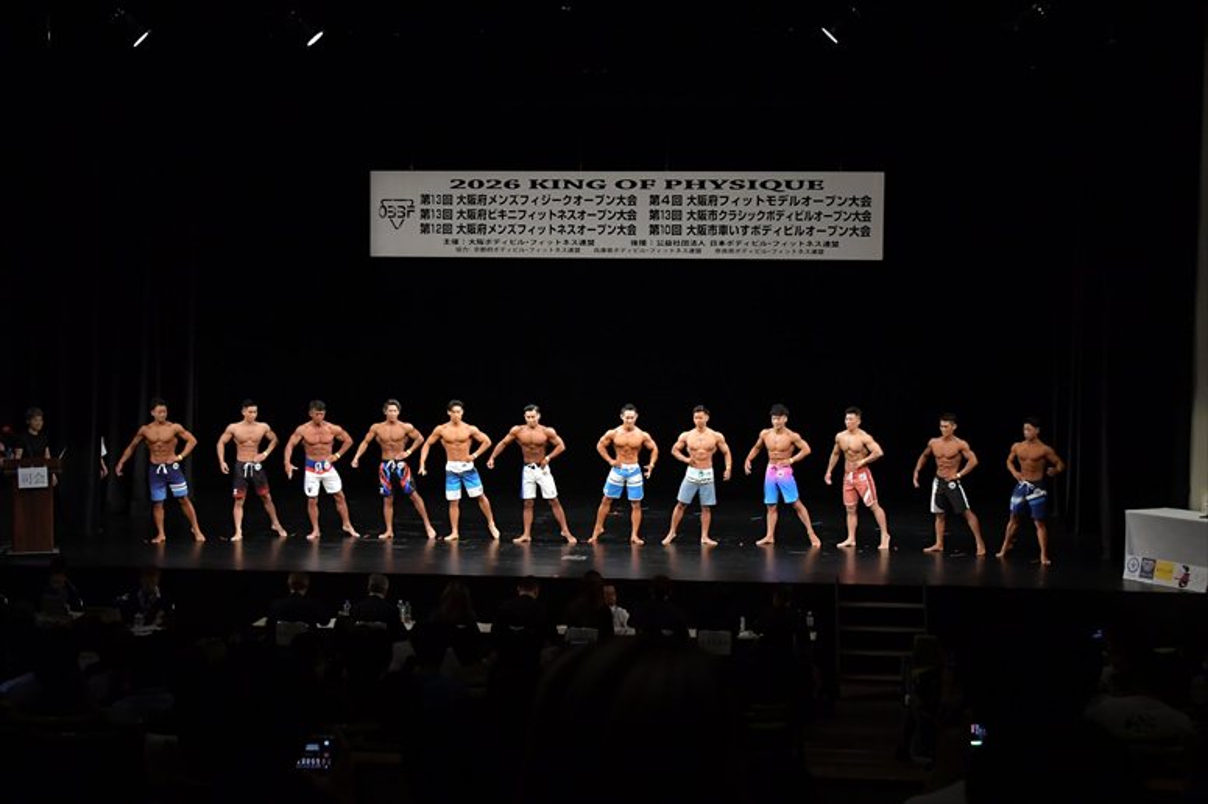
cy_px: 402
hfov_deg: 35.1
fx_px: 1912
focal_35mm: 57
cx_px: 604
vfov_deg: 23.8
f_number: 5.6
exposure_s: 1/400
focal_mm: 38
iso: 3200
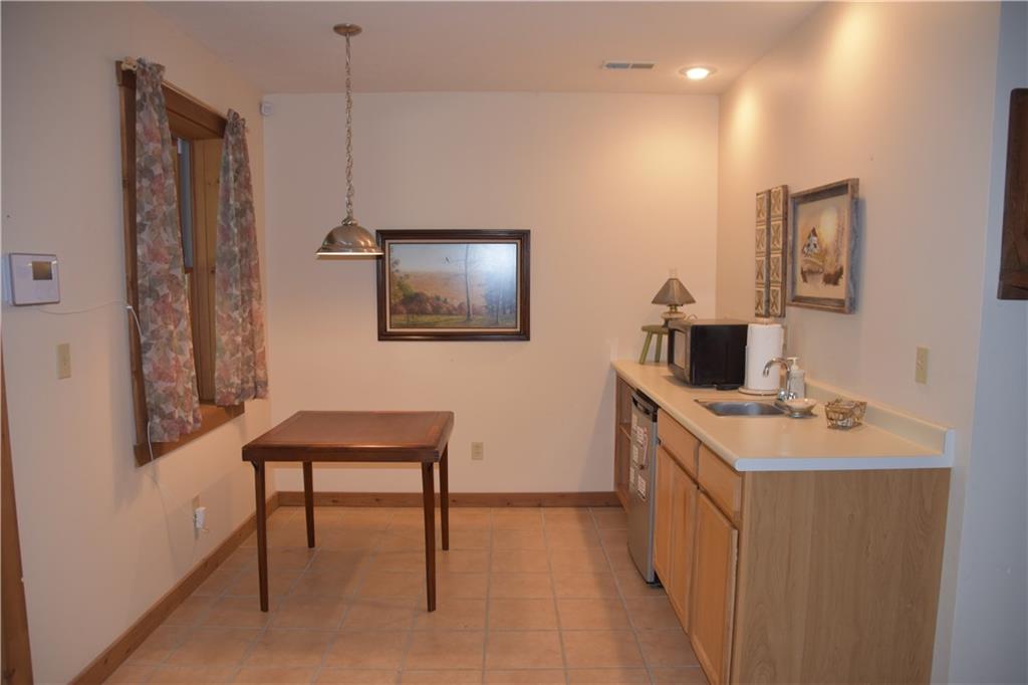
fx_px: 685
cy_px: 342
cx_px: 514
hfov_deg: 73.8
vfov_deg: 53.1
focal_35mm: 24
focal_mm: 16
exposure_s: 1/60
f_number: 3.5
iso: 560
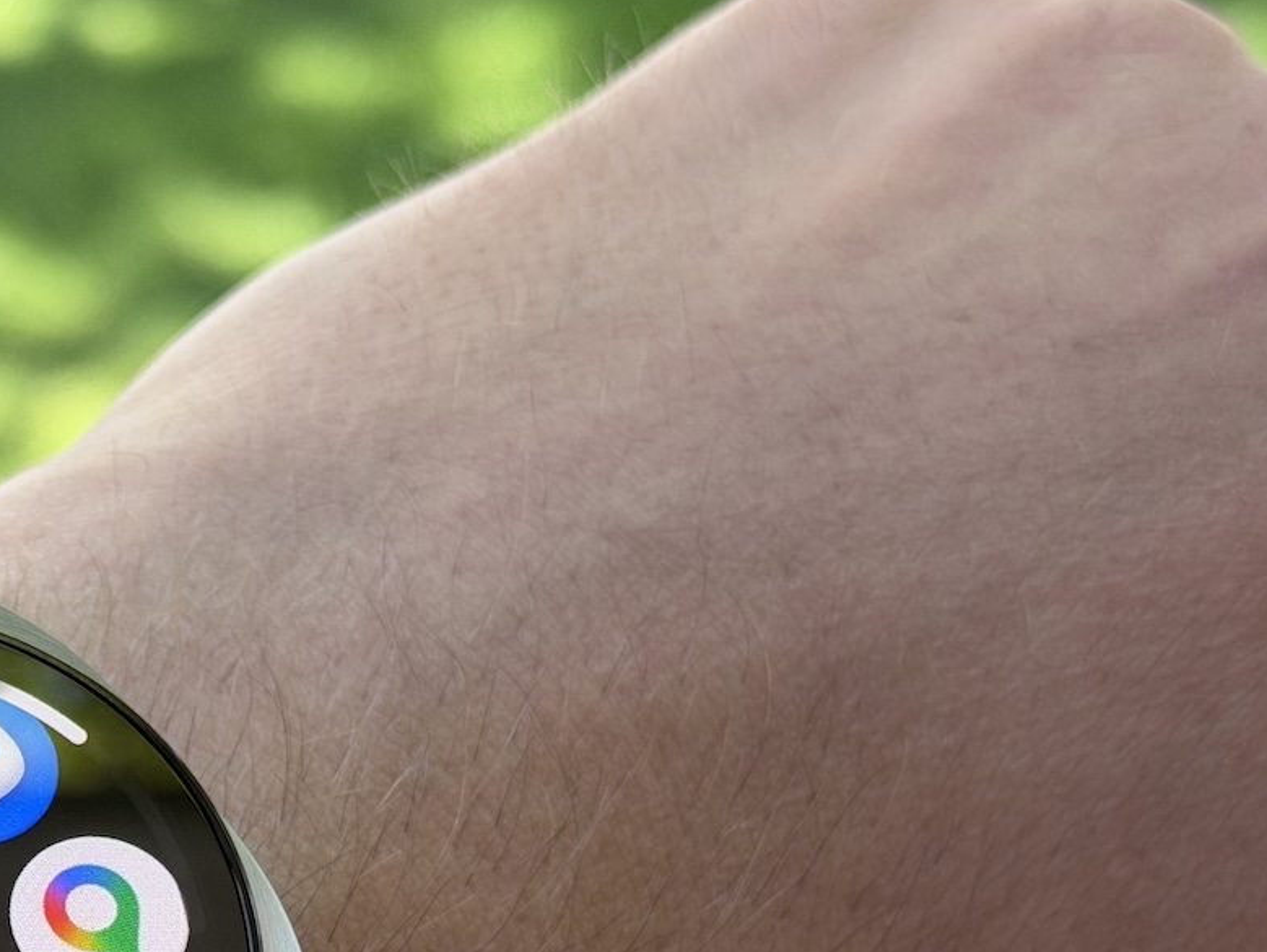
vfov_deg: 12.5
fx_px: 4284
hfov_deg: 16.5
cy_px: 967
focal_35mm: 117
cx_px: -7
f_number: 1.78
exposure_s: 1/318
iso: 80
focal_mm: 6.76
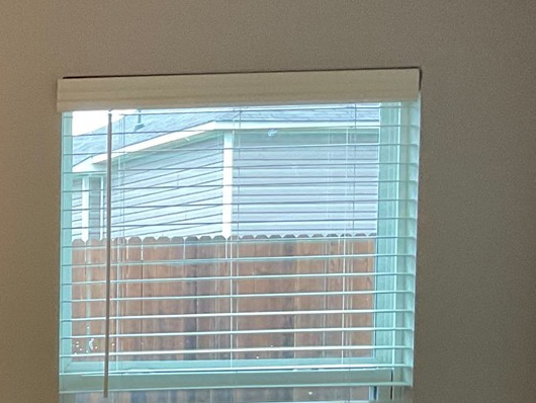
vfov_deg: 13.8
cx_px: -271
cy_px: 456
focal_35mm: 105
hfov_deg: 16.9
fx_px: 1627
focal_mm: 3
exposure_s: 1/60
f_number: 1.8
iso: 125
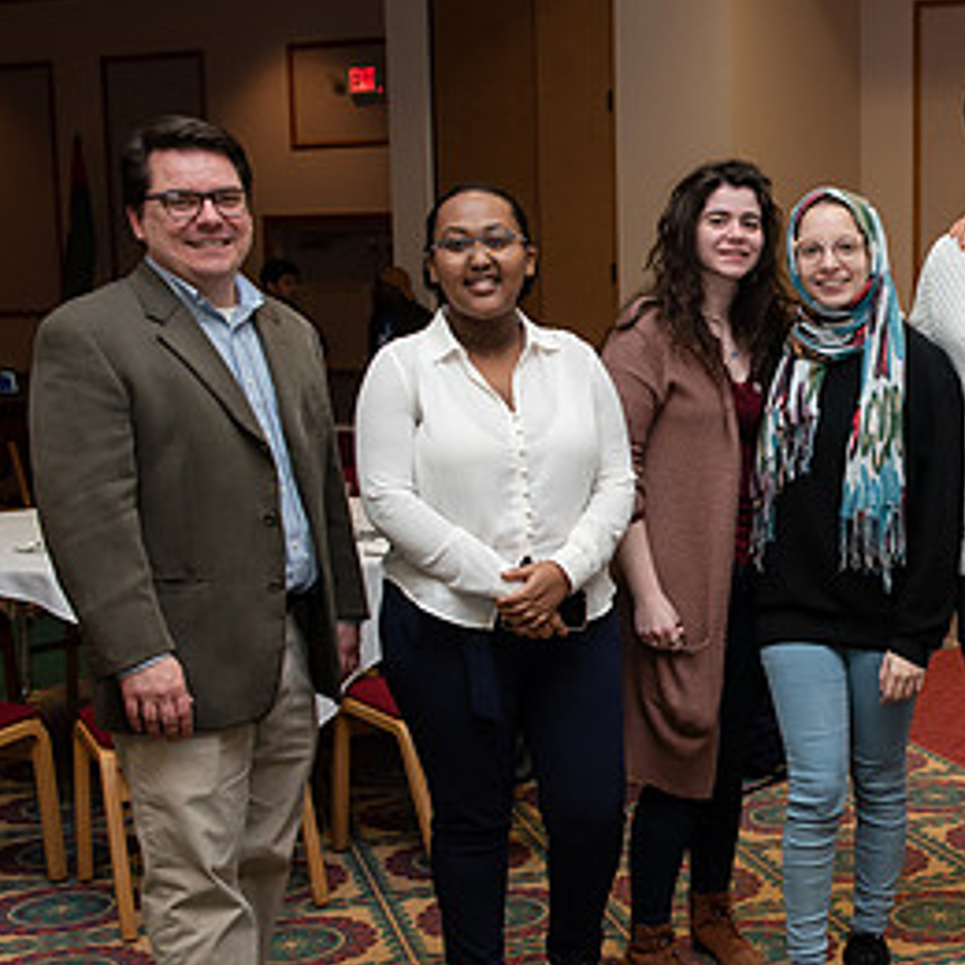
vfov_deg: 32.1
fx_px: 1672
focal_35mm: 53
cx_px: 917
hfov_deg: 30.4
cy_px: 566
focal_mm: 28
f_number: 5.6
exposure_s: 1/200
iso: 1600
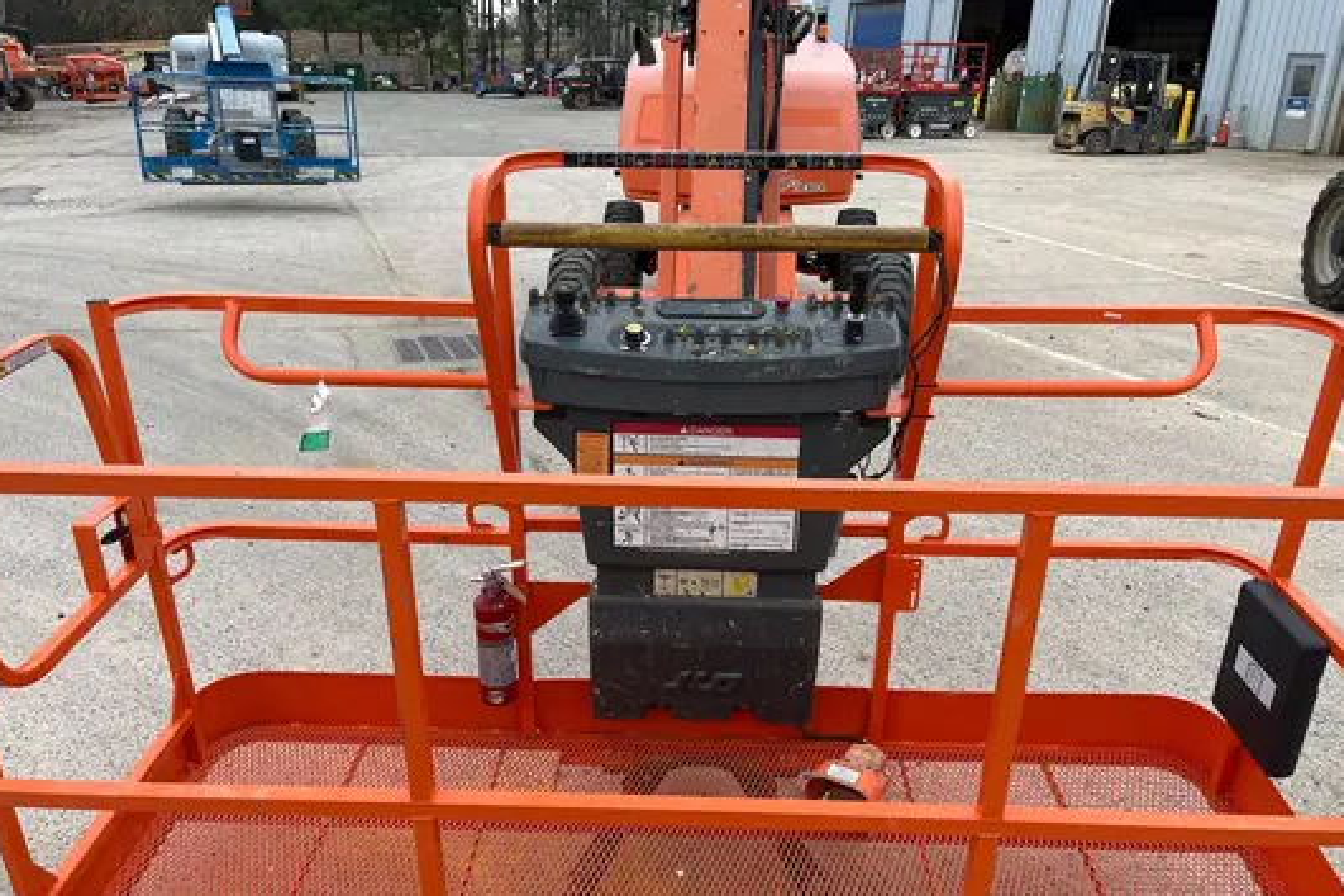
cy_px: 492
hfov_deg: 65.5
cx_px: 668
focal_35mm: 28
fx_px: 1045
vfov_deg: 46.3
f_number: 1.6
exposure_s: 1/419
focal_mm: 5.1
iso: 50
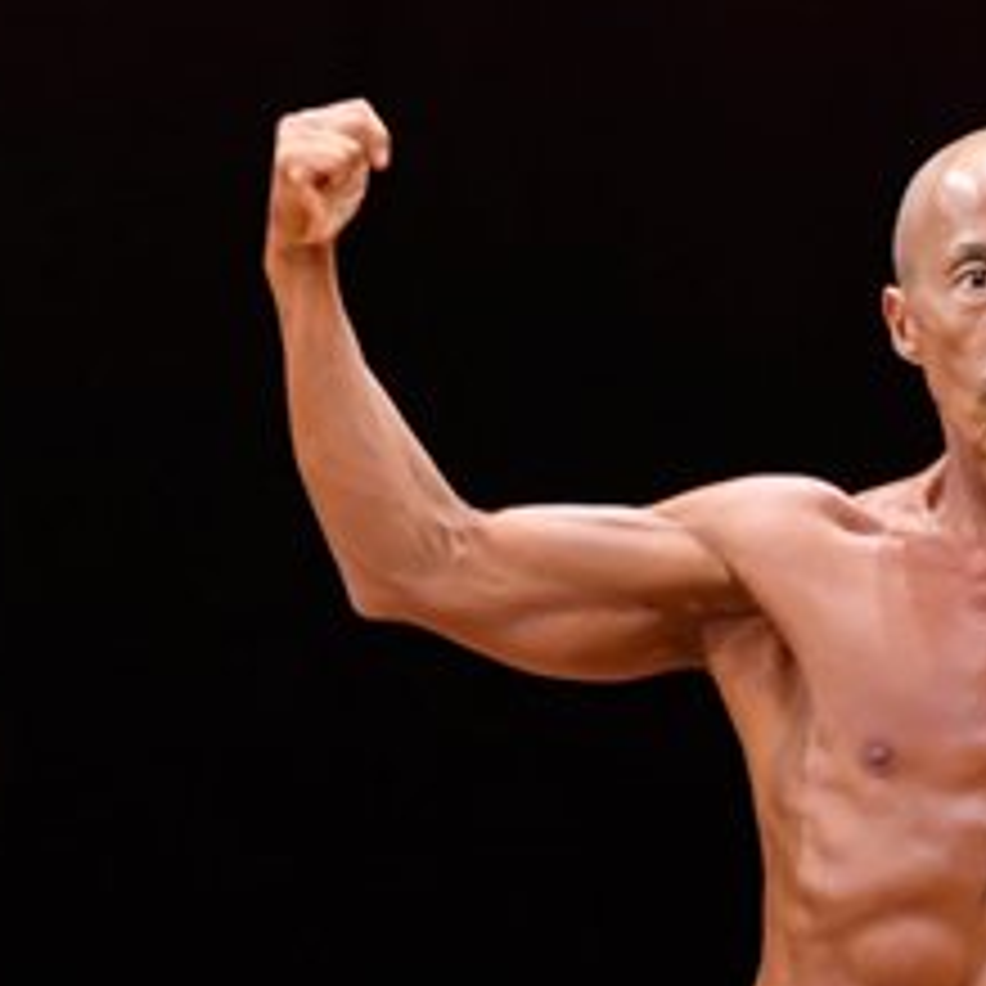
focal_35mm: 903
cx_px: 669
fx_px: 29100
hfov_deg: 1.9
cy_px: 972
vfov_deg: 1.9
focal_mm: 200
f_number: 5.6
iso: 4000
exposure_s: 1/400
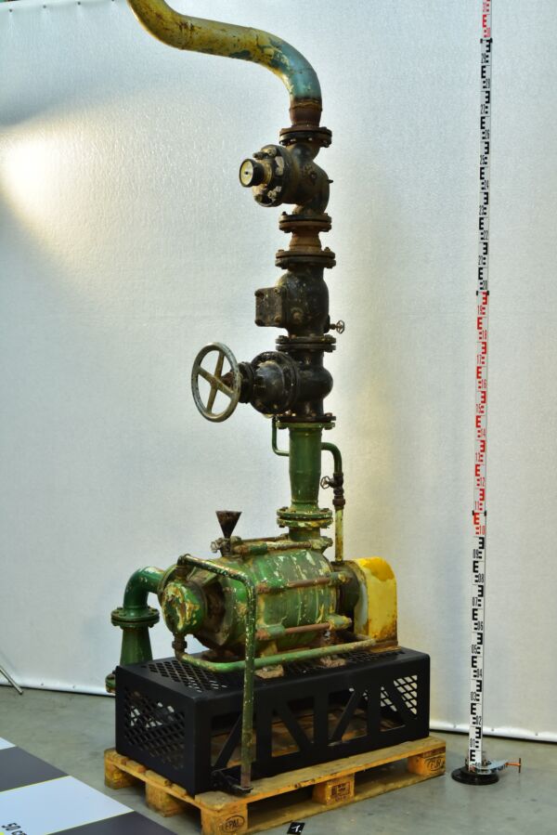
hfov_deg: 27.0
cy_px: 418
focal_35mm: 50
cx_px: 278
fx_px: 1159
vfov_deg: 39.6
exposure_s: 1/80
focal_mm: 50
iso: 500
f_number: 4.5
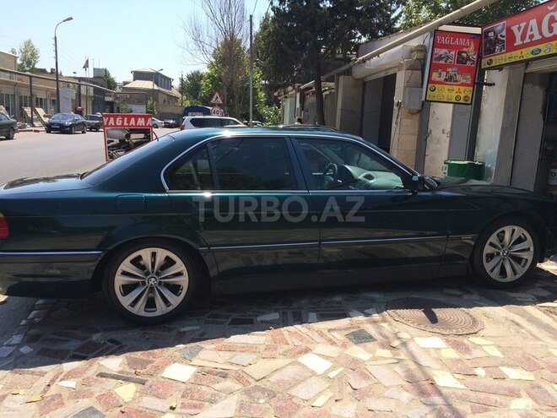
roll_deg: -1.6
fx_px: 467
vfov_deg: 48.2
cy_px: 209
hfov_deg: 61.7
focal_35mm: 29
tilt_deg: -8.7
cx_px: 278
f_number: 2.2
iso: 32
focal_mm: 4.15
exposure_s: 1/1580
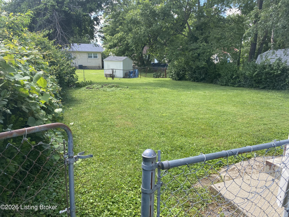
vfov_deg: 53.1
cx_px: 144
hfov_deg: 67.3
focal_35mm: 26
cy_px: 108
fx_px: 217
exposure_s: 1/296
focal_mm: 4.25
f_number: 1.8
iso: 32
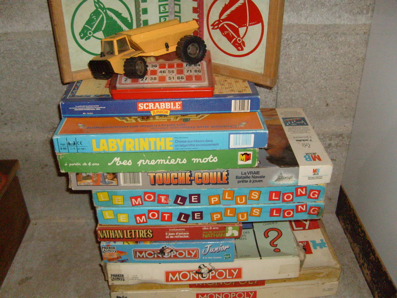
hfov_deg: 52.6
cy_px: 149
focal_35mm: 35
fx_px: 401
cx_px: 198
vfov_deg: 40.7
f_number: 2.8
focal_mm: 5.8
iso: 400
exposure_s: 1/45
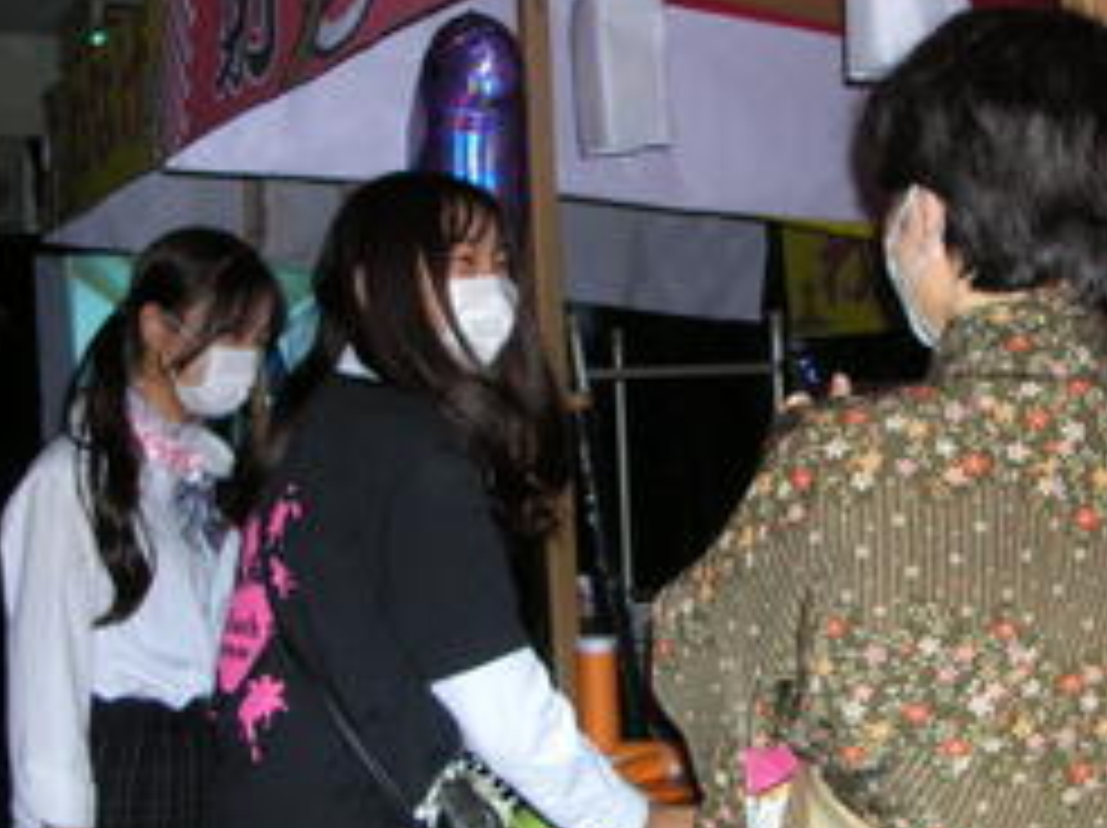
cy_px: 414
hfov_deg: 33.6
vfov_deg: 25.6
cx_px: 720
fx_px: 1821
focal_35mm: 57
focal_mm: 5.8
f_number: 2.8
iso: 95
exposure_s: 1/60.1
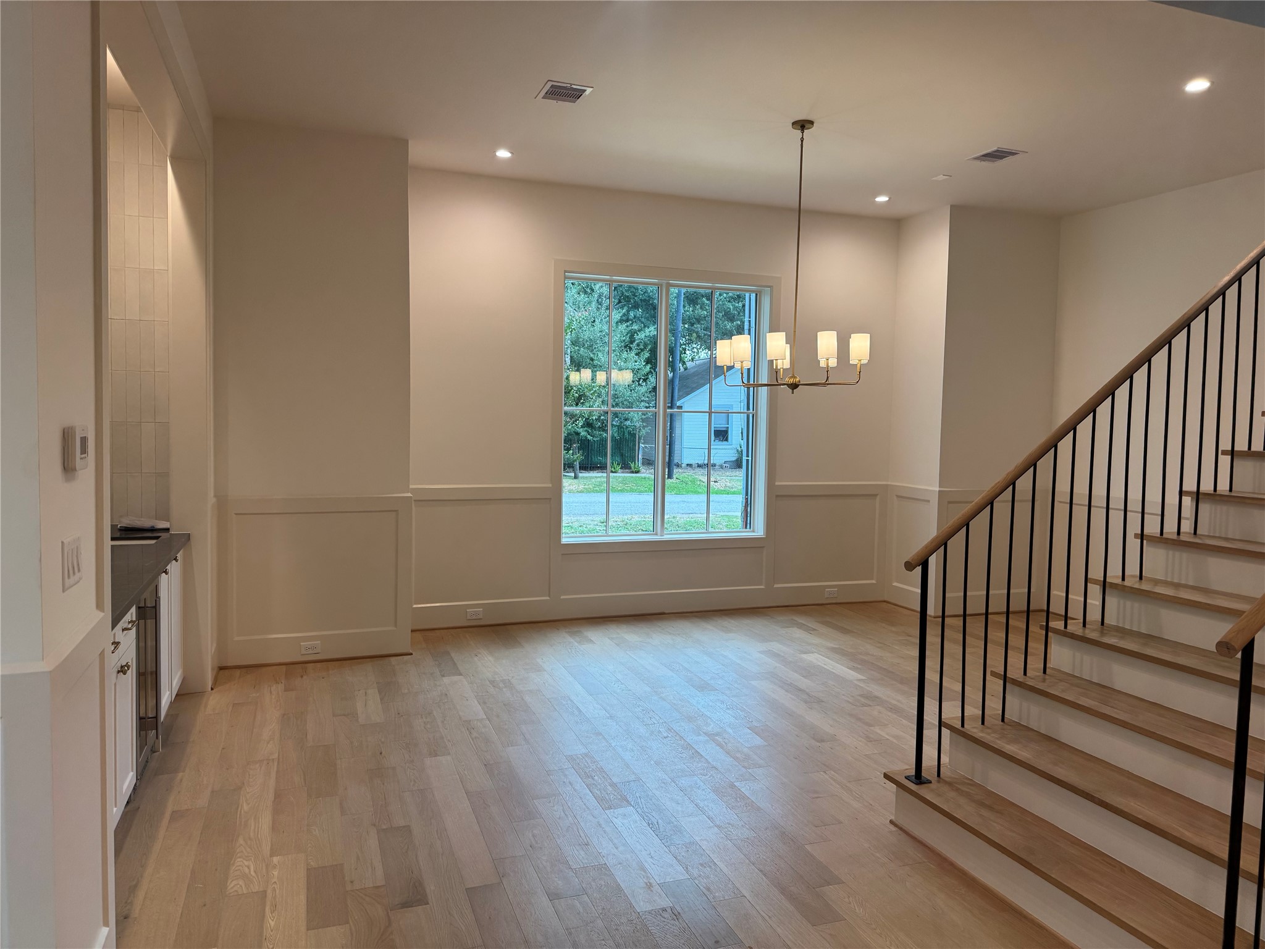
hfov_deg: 71.6
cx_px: 632
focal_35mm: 24
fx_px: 877
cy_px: 474
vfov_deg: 56.8
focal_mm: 6.76
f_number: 1.78
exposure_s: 1/120
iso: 160
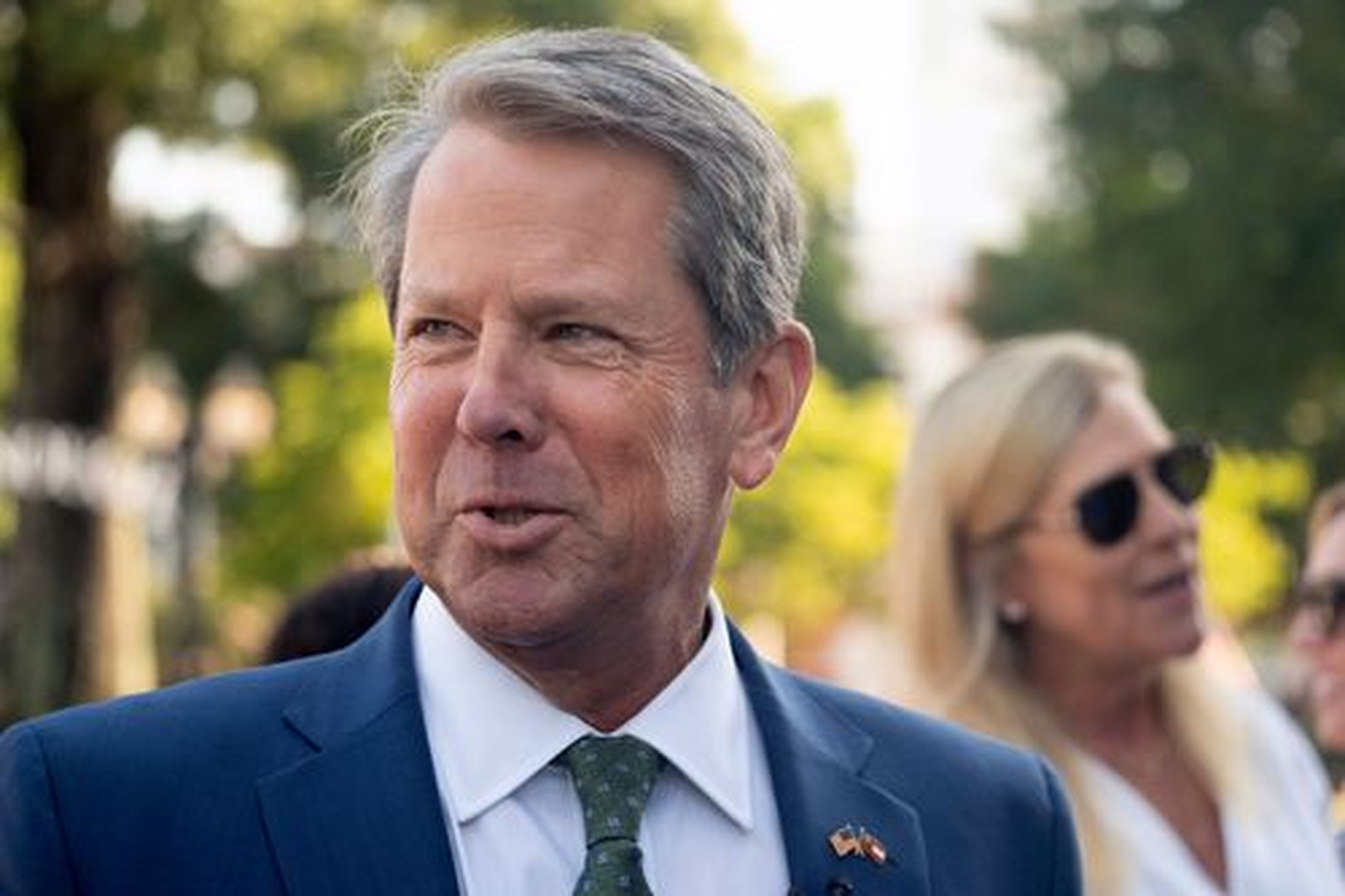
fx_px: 3735
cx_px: 672
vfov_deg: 13.7
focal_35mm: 100
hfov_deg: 20.4
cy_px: 448
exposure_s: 1/400
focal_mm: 100
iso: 640
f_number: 5
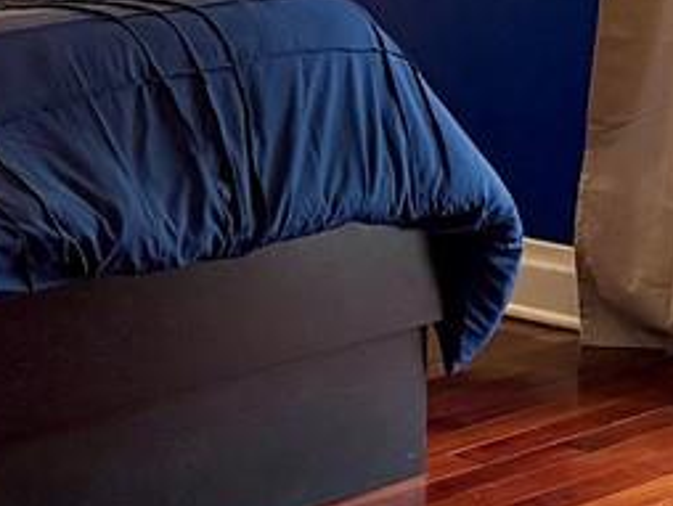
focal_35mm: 151
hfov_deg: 13.0
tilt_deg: -2.9
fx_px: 2938
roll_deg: -1.0
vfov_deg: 9.6
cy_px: -252
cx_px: 472
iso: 320
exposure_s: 1/120
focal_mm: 6.76
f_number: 1.78
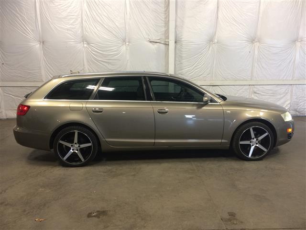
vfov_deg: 48.2
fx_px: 256
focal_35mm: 29
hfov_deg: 61.7
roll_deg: +1.1
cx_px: 153
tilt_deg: -10.3
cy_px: 115
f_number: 2.2
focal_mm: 4.15
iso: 50
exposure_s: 1/30
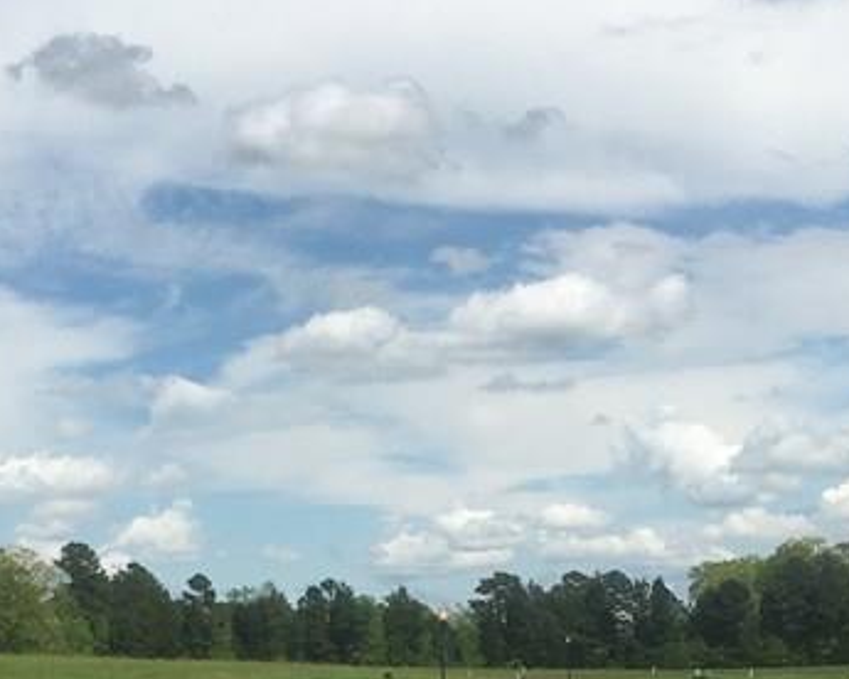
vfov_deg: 17.3
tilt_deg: -5.9
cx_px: 290
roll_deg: +1.0
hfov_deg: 22.7
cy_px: 859
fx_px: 2111
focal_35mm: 84
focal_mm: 4.15
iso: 25
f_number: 2.2
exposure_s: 1/2404
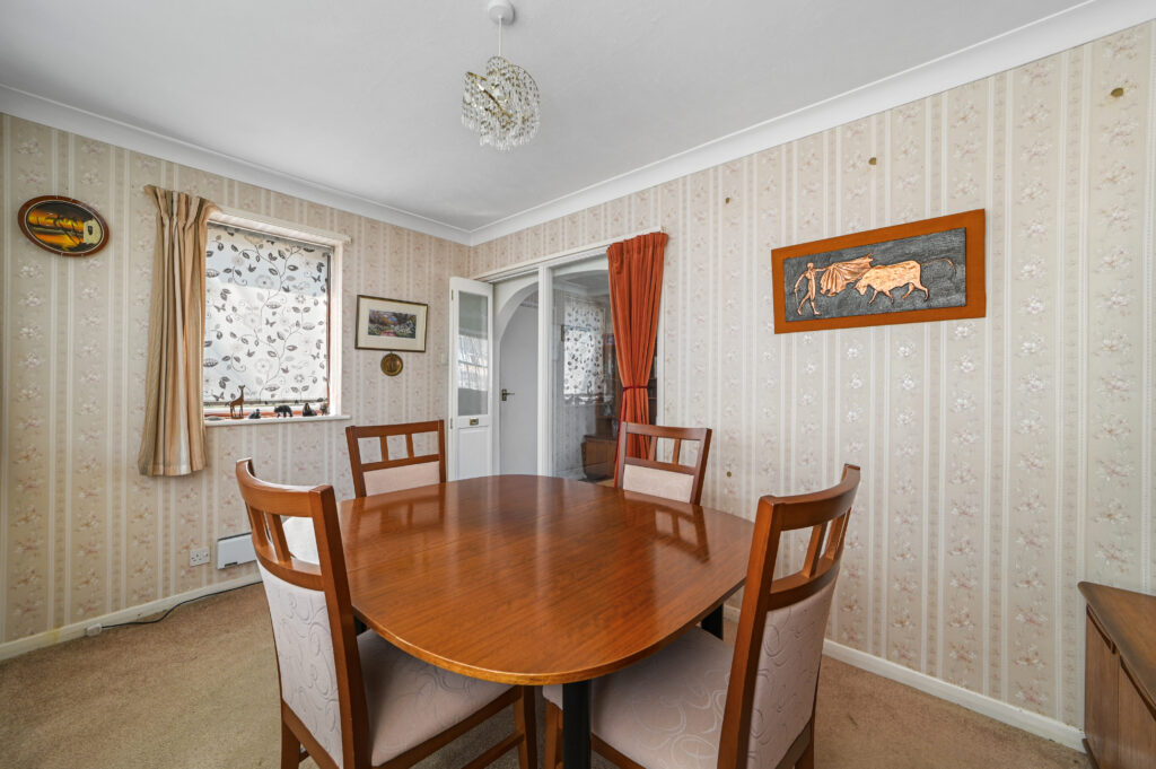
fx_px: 449
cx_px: 578
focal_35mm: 14
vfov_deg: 81.1
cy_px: 384
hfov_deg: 104.3
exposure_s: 1/5
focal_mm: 14
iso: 400
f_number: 8
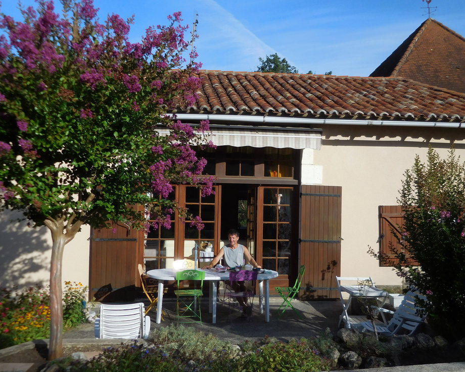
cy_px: 185
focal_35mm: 35
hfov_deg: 51.5
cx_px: 241
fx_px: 482
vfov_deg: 42.2
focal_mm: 5.9
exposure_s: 1/1250
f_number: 3.7
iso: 125
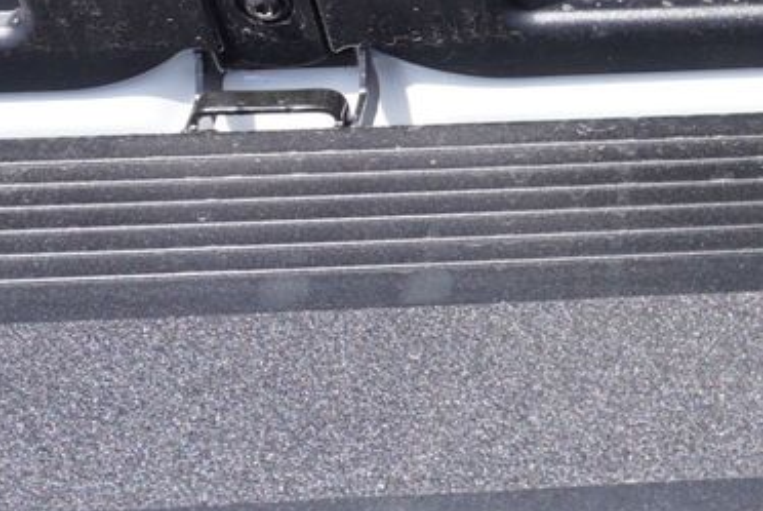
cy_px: 72
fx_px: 1400
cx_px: 868
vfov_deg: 20.3
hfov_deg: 27.5
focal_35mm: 66
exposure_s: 1/200
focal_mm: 16
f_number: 6.3
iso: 100
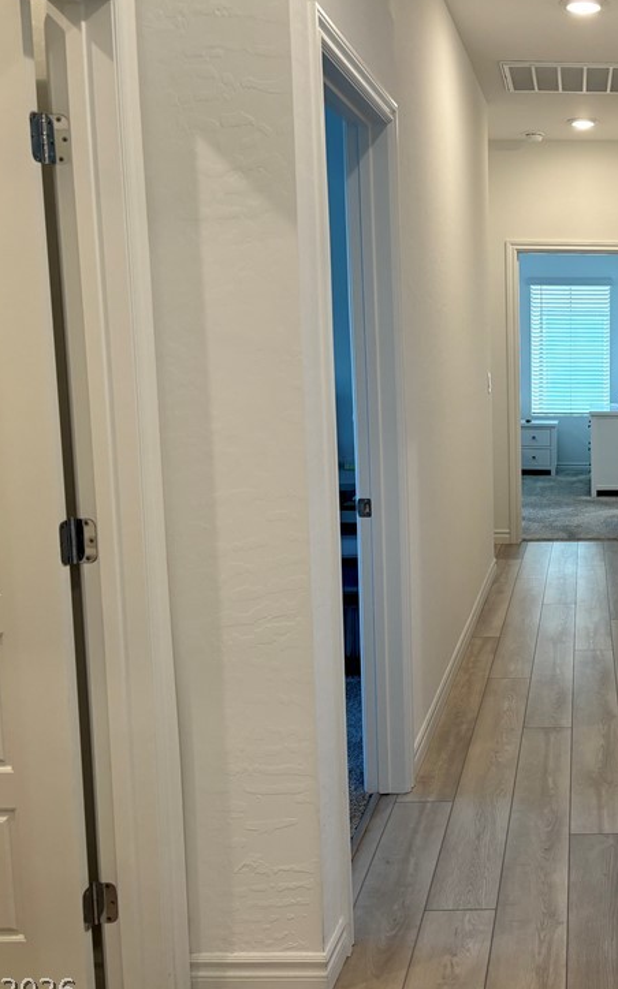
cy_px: 488
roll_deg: -0.5
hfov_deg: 30.3
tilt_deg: -7.7
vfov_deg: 50.4
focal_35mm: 39
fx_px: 1052
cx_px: 626
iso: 80
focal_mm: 5.96
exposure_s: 1/120
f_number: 1.6
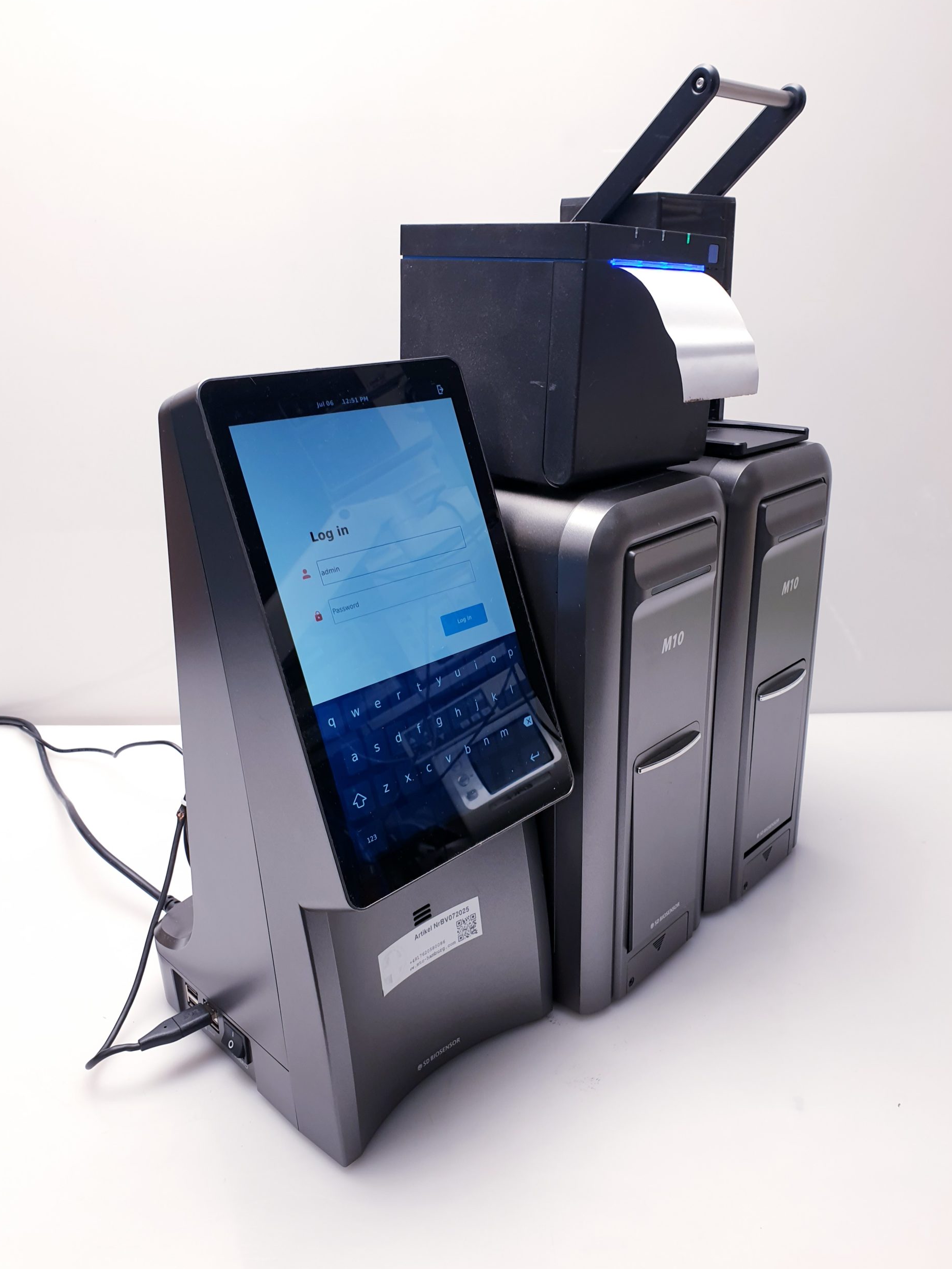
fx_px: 990
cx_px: 488
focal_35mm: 27
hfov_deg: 51.4
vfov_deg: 65.3
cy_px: 628
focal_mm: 4.3
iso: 50
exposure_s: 1/50
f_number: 2.4
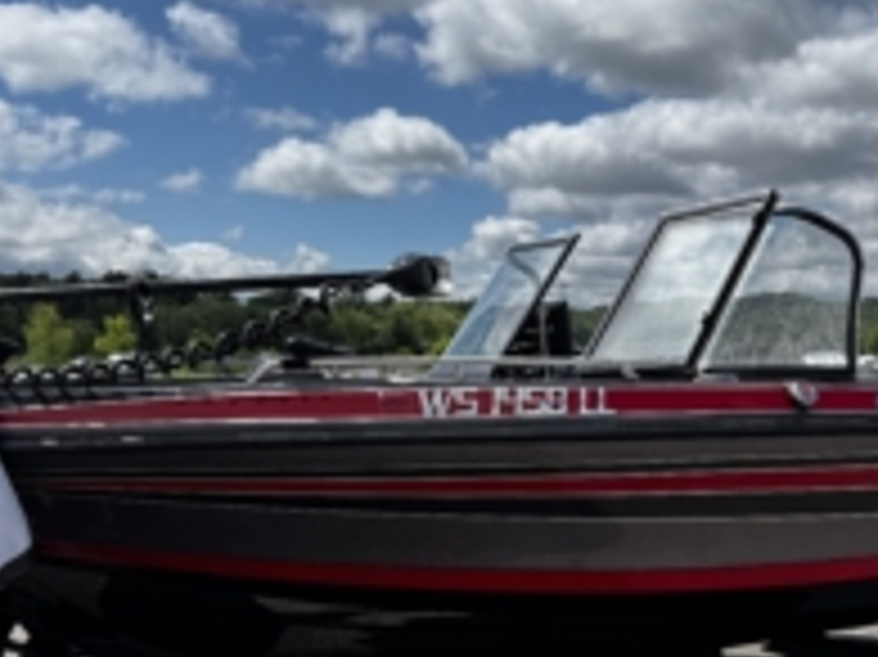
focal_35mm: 49
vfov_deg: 28.7
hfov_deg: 37.8
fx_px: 1242
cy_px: 560
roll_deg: +0.2
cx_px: 671
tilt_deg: -9.5
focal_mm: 6.76
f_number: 1.78
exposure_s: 1/4950
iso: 80
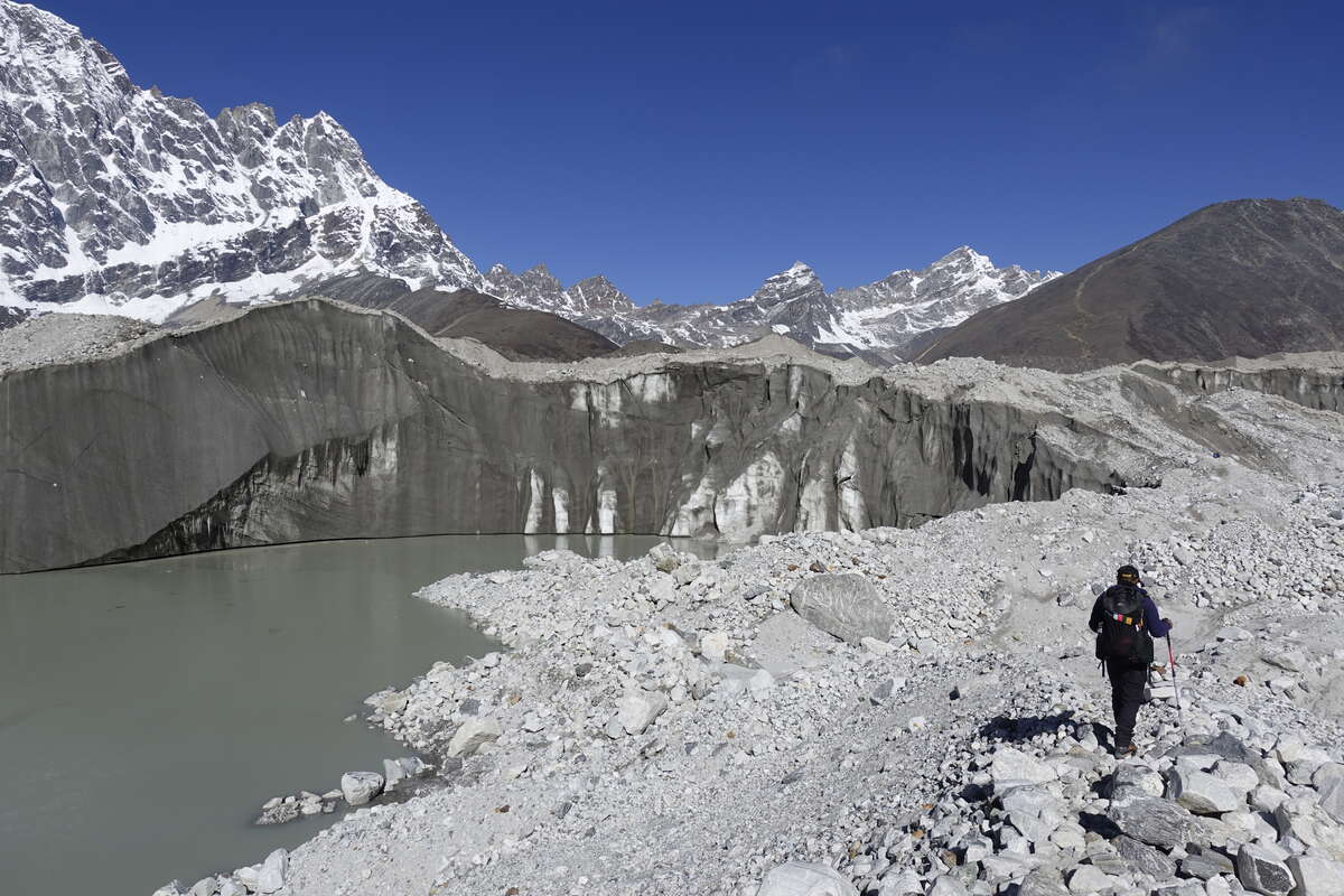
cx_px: 672
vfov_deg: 53.1
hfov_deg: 73.7
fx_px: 896
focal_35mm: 24
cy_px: 448
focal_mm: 8.8
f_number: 5.6
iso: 125
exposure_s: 1/125
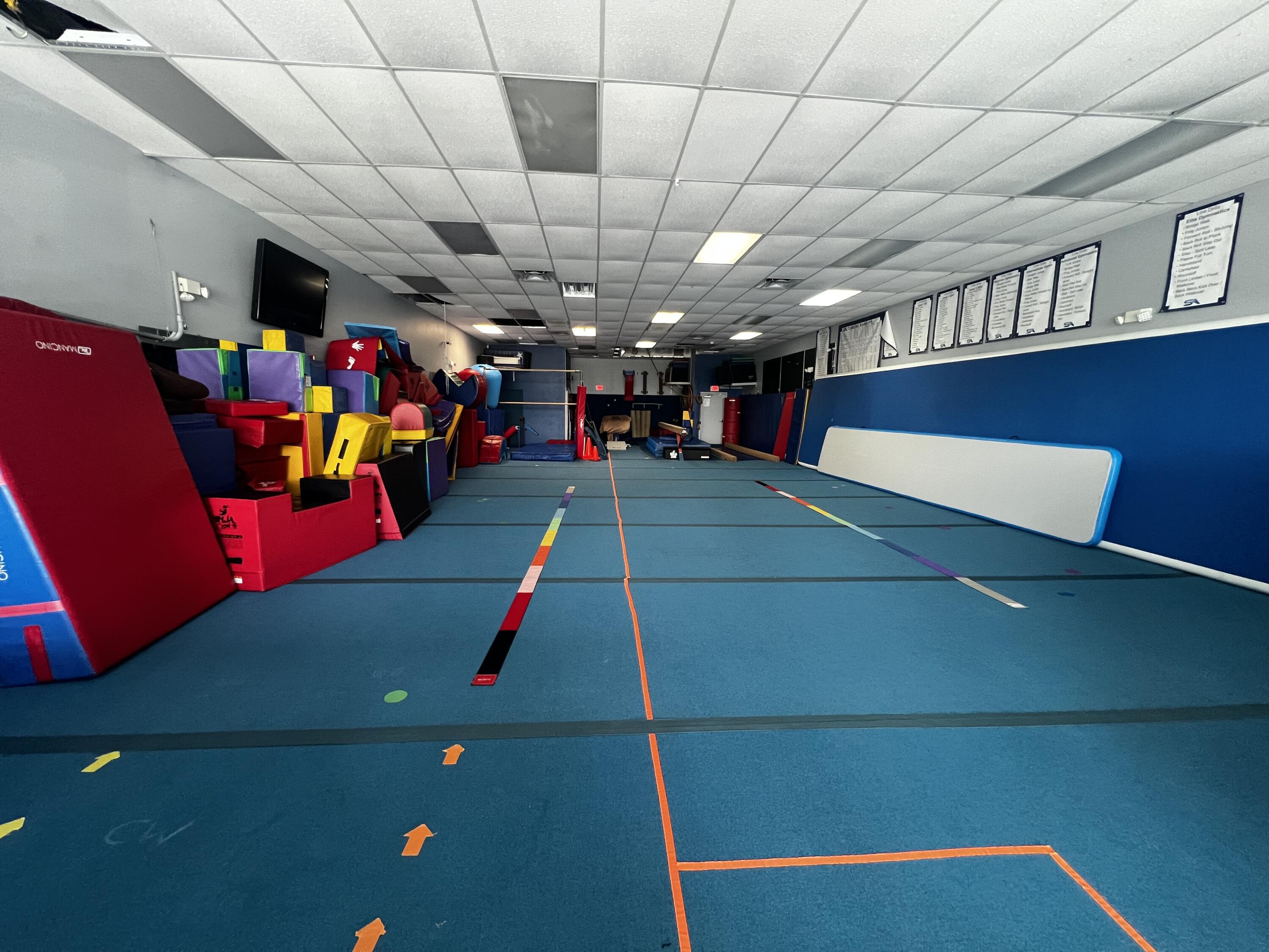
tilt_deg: -8.2
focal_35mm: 13
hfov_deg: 106.2
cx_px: 634
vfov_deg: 89.9
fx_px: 477
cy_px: 476
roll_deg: -1.1
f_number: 1.8
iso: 320
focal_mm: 1.57
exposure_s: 1/60
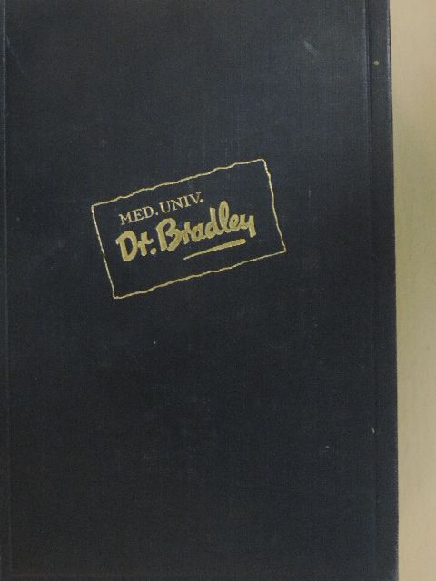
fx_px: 1260
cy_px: 290
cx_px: 218
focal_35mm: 75
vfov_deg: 26.0
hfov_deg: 19.6
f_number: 3.9
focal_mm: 13.3
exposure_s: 1/50
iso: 1400
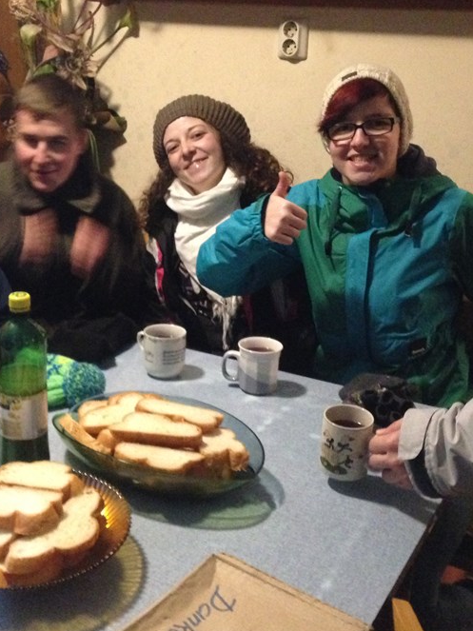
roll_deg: -2.0
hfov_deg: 28.5
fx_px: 929
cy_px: 303
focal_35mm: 51
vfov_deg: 37.5
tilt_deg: -18.5
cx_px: 185
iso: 800
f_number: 2.4
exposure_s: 1/15
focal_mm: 4.12
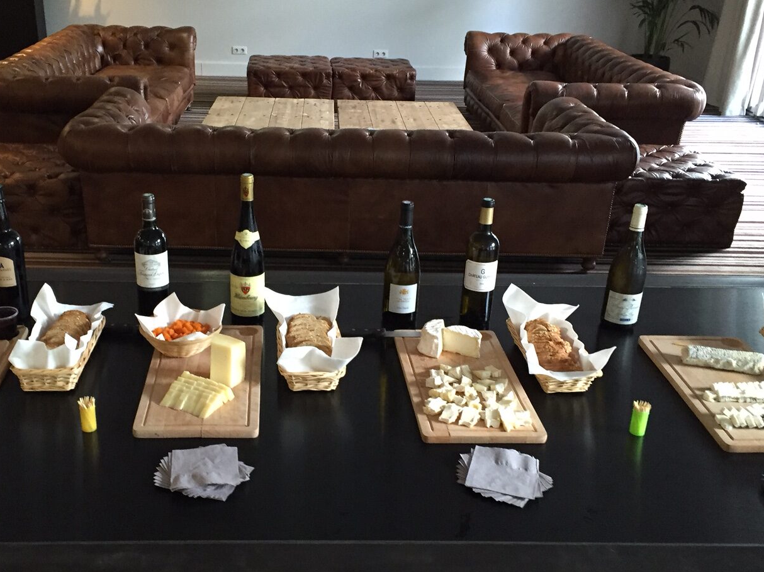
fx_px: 861
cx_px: 314
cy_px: 324
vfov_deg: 36.7
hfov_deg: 47.7
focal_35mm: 39
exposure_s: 1/33
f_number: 2.2
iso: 250
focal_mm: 4.15
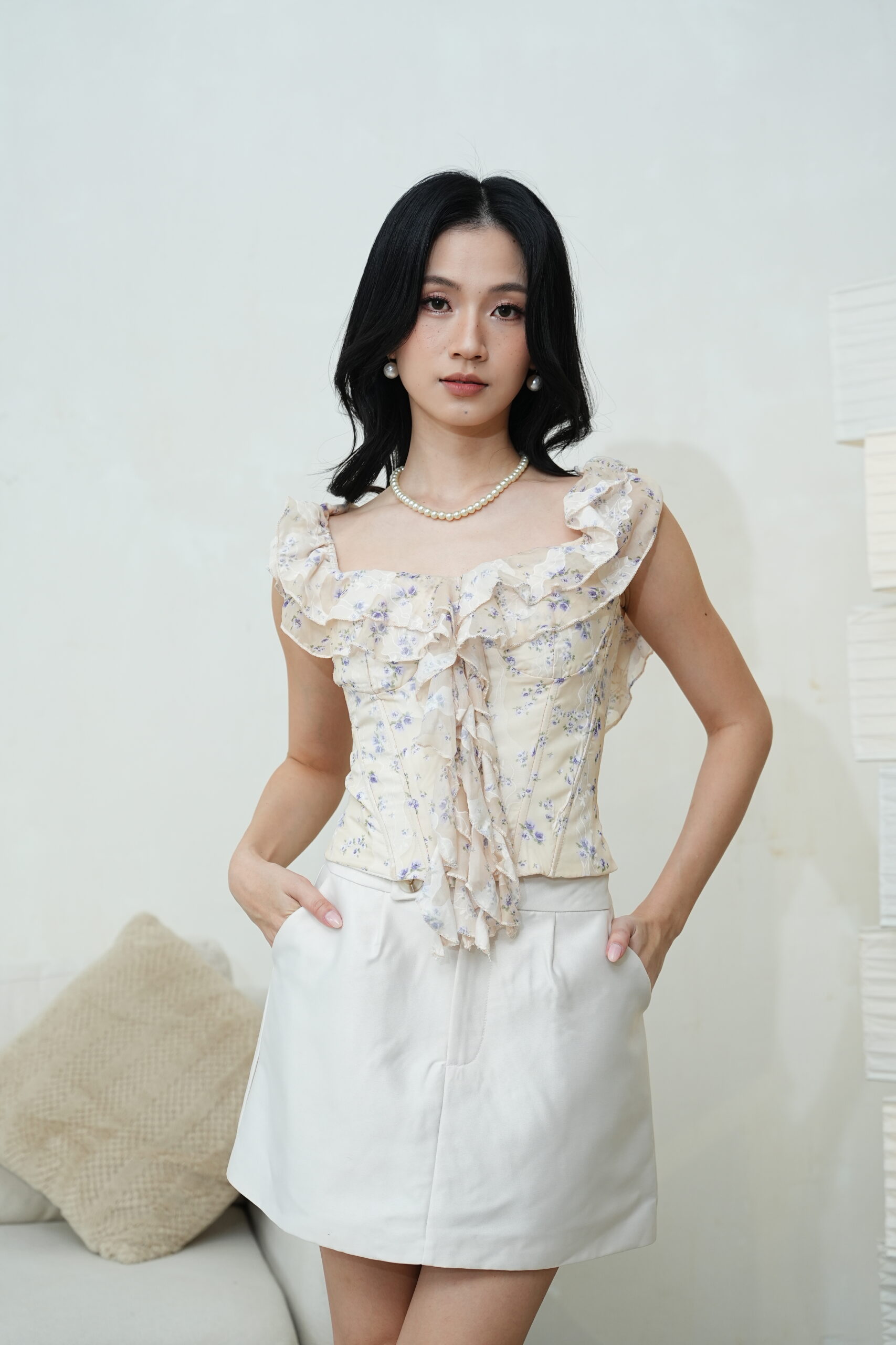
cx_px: 448
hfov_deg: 19.5
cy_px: 672
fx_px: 2613
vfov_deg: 28.8
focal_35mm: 70
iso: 640
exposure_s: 1/160
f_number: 4.5
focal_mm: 70
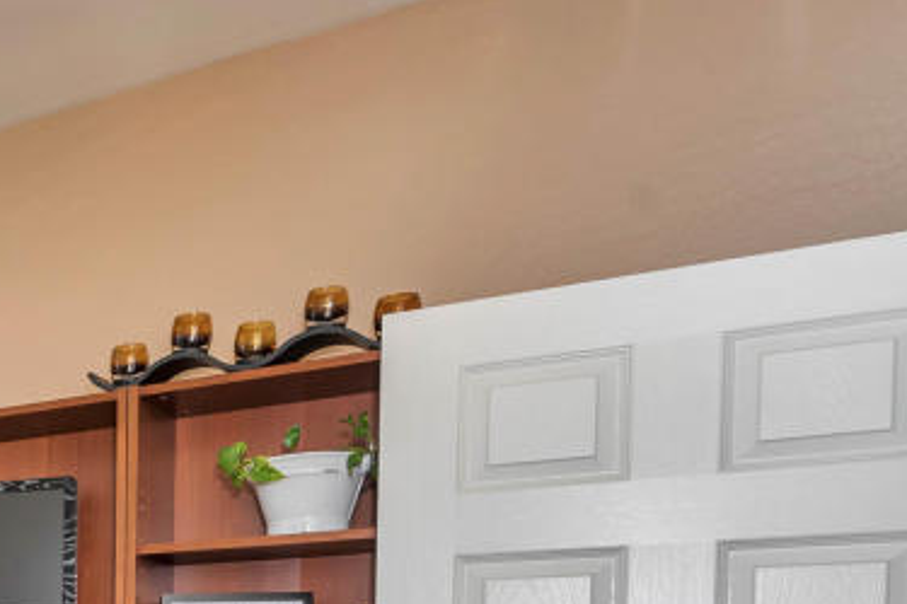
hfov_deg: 28.8
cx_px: -428
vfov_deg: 26.0
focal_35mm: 46
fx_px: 1159
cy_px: 731
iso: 400
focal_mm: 15
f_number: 7.1
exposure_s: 1/100
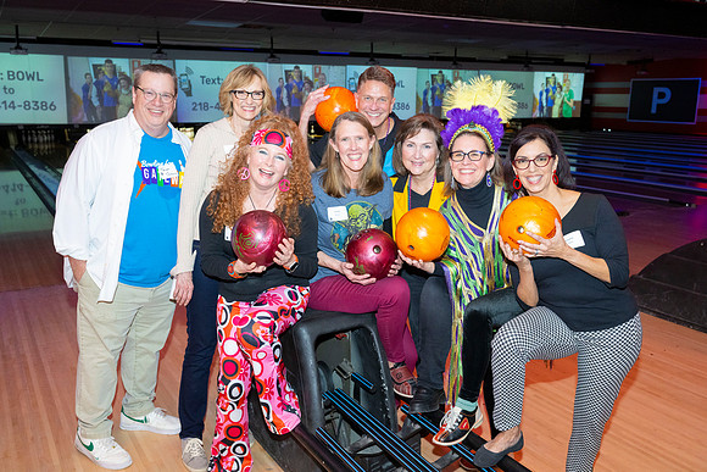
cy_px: 236
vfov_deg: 39.4
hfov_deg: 56.5
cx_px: 354
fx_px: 658
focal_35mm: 34
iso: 2000
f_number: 5.6
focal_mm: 33.5
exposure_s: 1/100
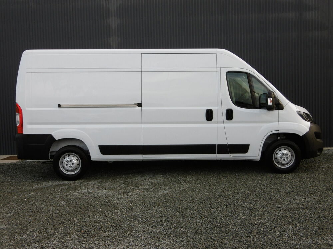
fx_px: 366
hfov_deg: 49.0
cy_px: 124
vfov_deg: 37.7
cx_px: 166
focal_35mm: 38
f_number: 3.7
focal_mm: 6.8
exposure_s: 1/200
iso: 100
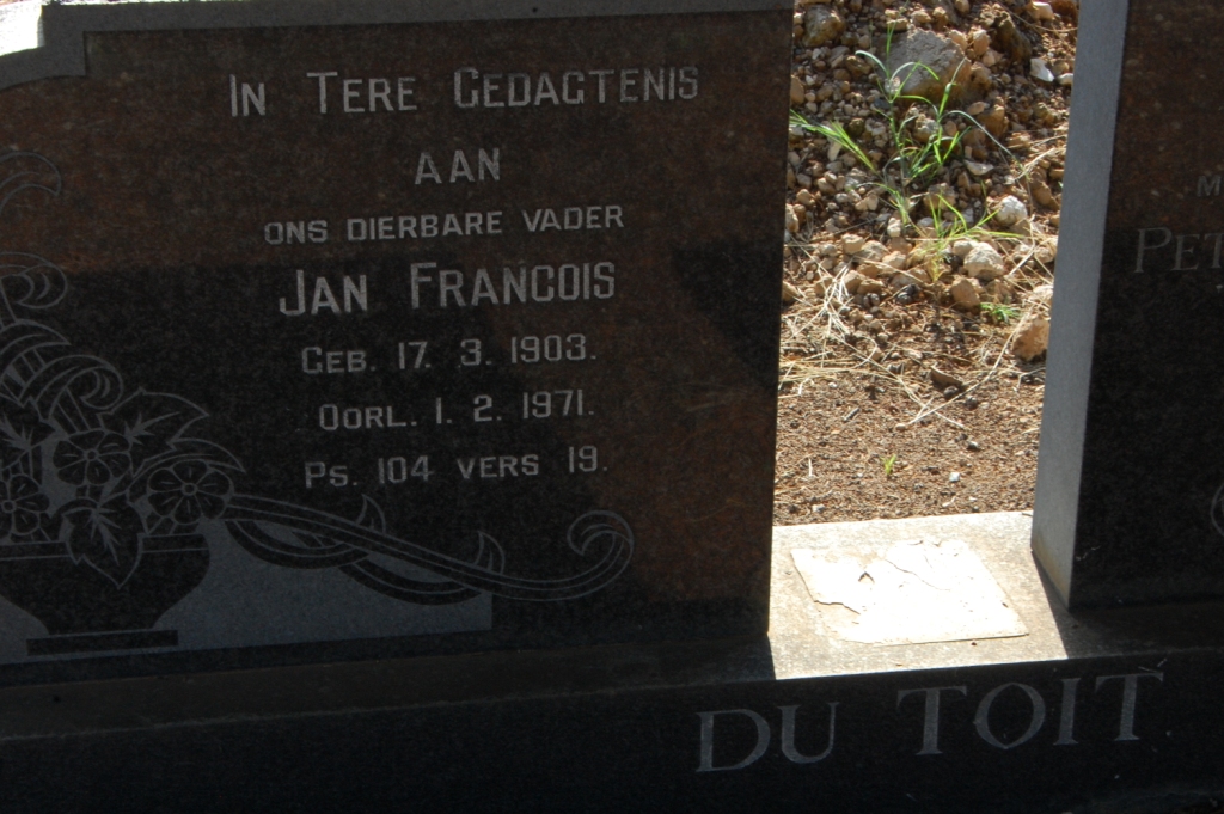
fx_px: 3057
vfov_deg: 15.2
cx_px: 612
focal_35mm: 90
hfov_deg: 22.6
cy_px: 407
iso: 450
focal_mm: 60
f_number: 22
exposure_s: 1/30
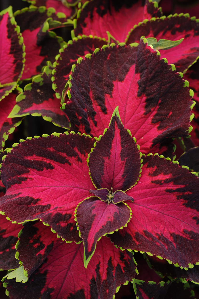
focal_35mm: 201
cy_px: 180
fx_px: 1664
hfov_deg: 6.8
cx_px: 106
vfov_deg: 10.3
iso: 200
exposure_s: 1/60
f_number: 8
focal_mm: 105
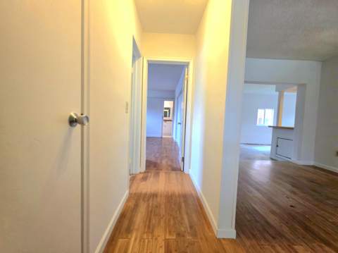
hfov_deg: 106.2
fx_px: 127
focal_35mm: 13
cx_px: 169
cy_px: 126
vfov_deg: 89.8
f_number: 1.9
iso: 160
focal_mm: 2.2
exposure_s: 1/60.2
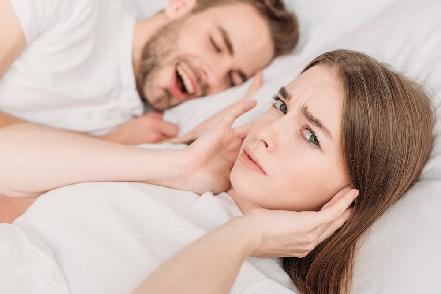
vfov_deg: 27.0
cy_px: 147
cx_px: 220
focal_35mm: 50
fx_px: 613
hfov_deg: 39.6
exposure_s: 1/200
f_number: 3.5
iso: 320
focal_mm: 50
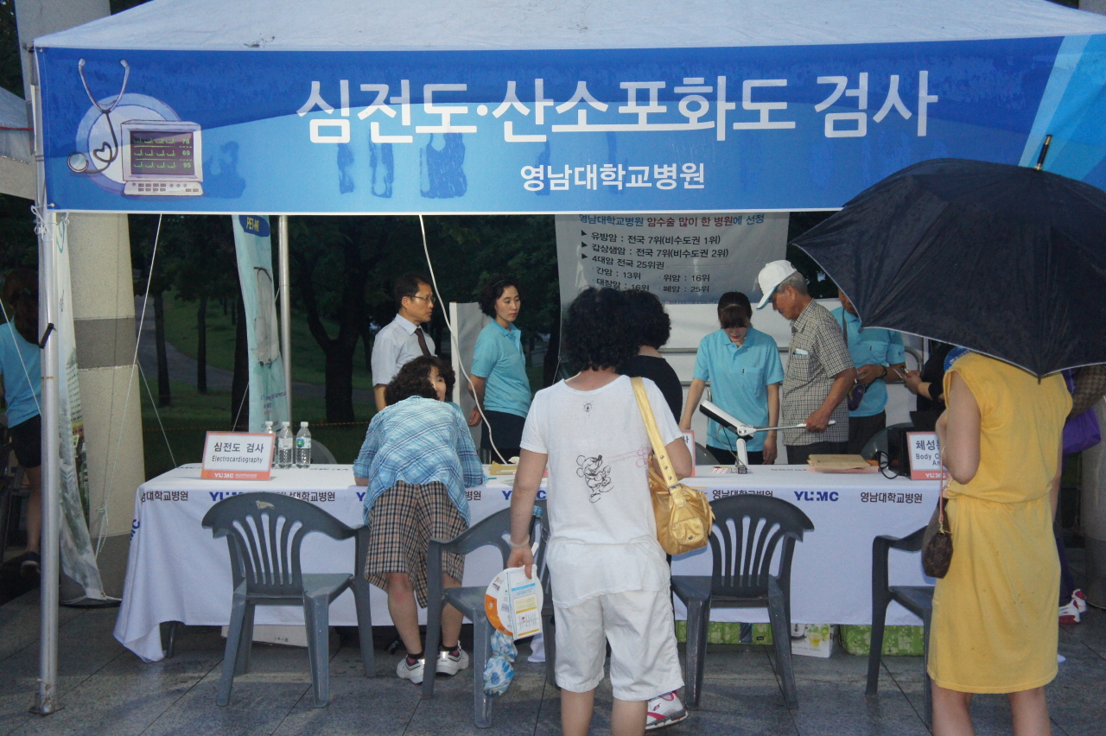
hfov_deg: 41.1
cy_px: 368
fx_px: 1474
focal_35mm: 48
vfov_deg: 28.0
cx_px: 553
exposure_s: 1/60
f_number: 4.5
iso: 1600
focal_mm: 32
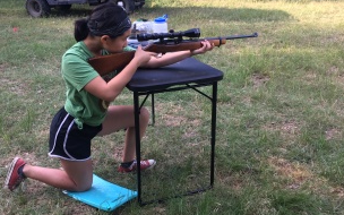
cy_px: 91
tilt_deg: -20.4
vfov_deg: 34.4
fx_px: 347
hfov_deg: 52.6
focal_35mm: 37
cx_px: 148
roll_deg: +3.0
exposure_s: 1/120
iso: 25
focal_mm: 4.15
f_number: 2.2
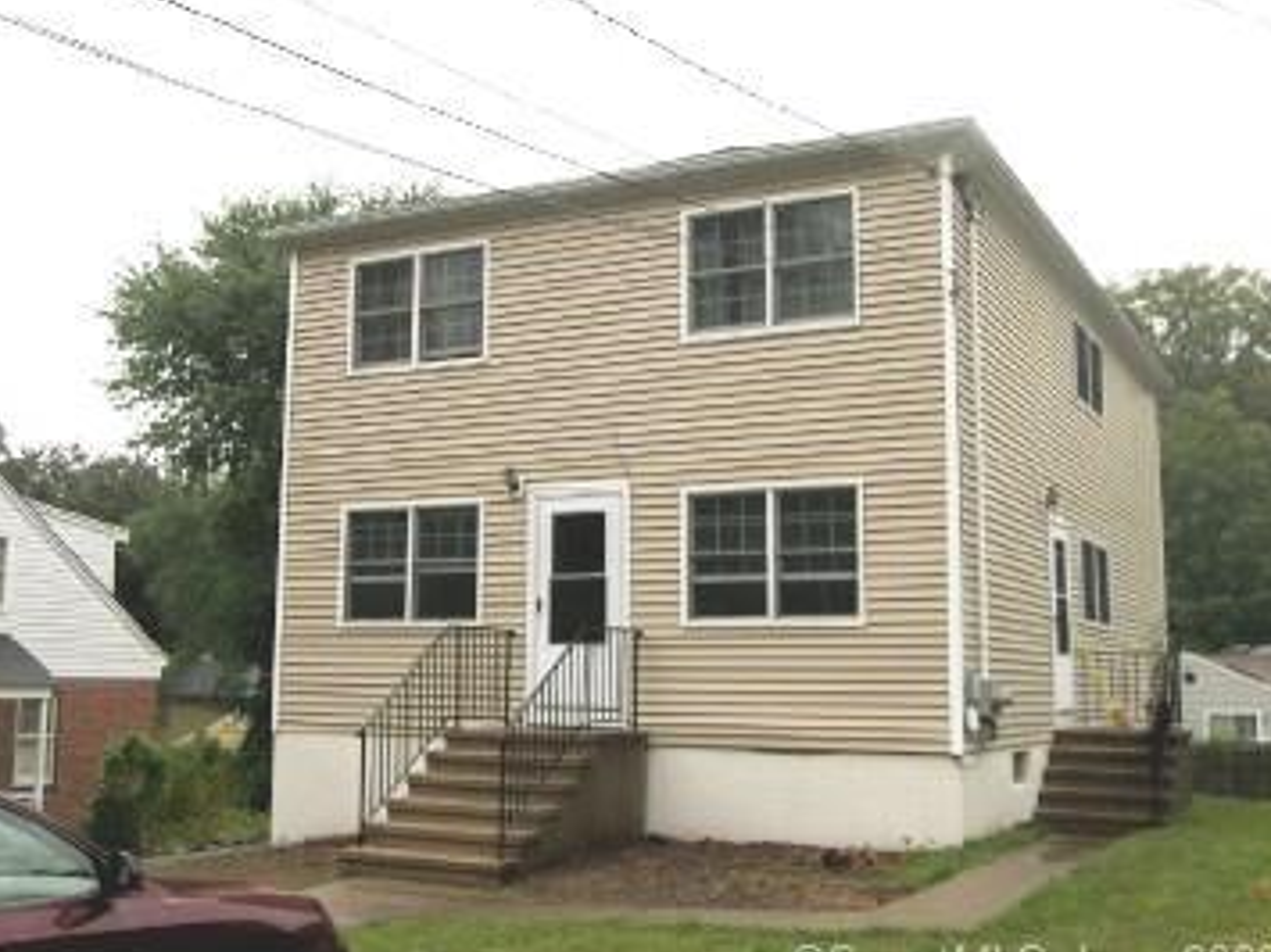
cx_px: 591
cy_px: 462
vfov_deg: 32.9
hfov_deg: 42.9
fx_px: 1615
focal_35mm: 44
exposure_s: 1/160
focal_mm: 8.2
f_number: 3.2
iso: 50
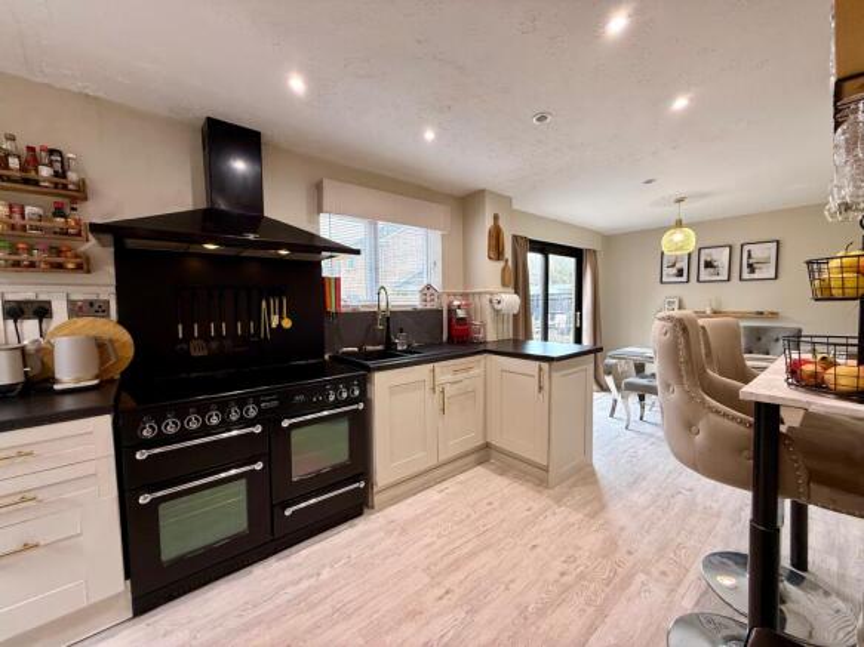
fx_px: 349
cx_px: 432
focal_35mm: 14
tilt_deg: -2.9
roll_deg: +0.2
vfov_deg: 85.7
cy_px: 324
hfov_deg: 102.1
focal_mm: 2.22
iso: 100
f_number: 2.2
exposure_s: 1/100
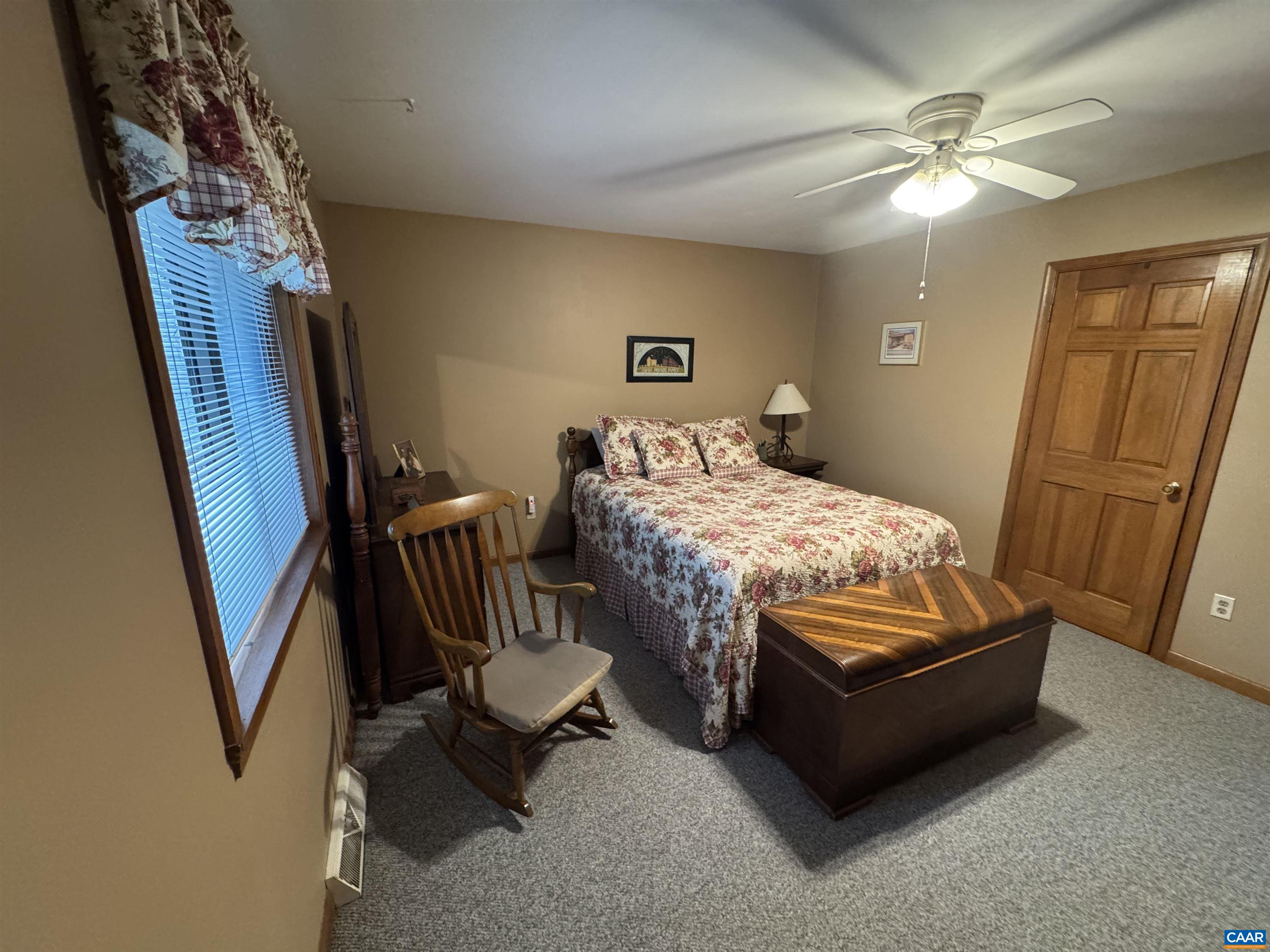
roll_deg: +0.0
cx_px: 635
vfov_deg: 85.7
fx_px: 514
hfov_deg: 102.1
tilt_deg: -14.8
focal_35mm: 14
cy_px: 476
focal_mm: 2.22
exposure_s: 1/60
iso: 800
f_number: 2.2
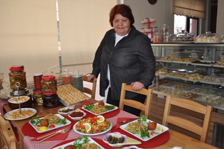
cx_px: 112
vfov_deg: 43.5
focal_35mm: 30
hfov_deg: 62.0
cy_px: 74
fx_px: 187
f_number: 3.8
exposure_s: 1/200
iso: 320
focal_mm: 20
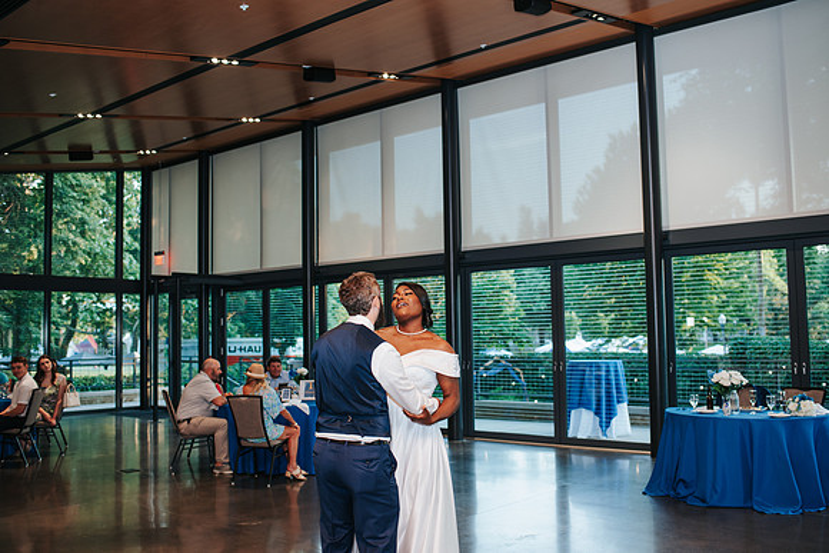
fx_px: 813
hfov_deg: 54.0
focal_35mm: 35
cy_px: 276
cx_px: 414
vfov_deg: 37.6
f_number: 2.8
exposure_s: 1/160
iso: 500
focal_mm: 35
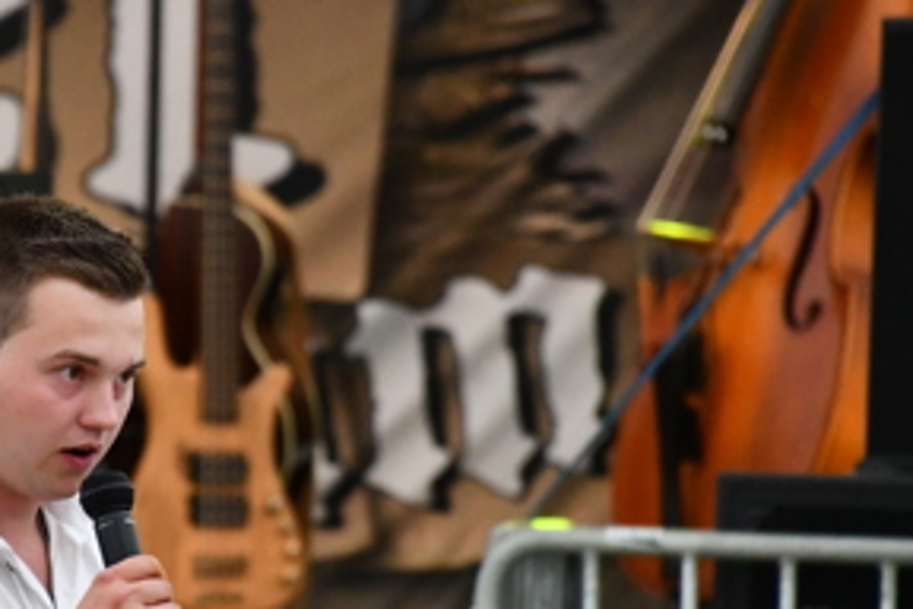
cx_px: 178
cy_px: 392
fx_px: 20744
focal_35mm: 818
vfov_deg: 1.7
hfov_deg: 2.5
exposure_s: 1/250
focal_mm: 280
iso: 6400
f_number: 6.3
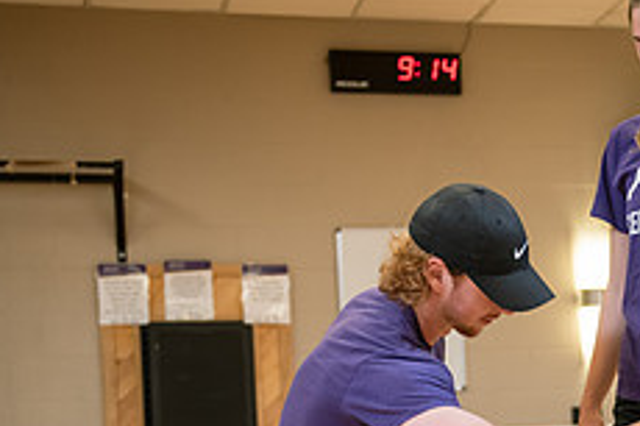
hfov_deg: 19.6
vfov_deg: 13.2
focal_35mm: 101
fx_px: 1794
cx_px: 646
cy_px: 480
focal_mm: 40
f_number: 3.2
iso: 640
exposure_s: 1/160
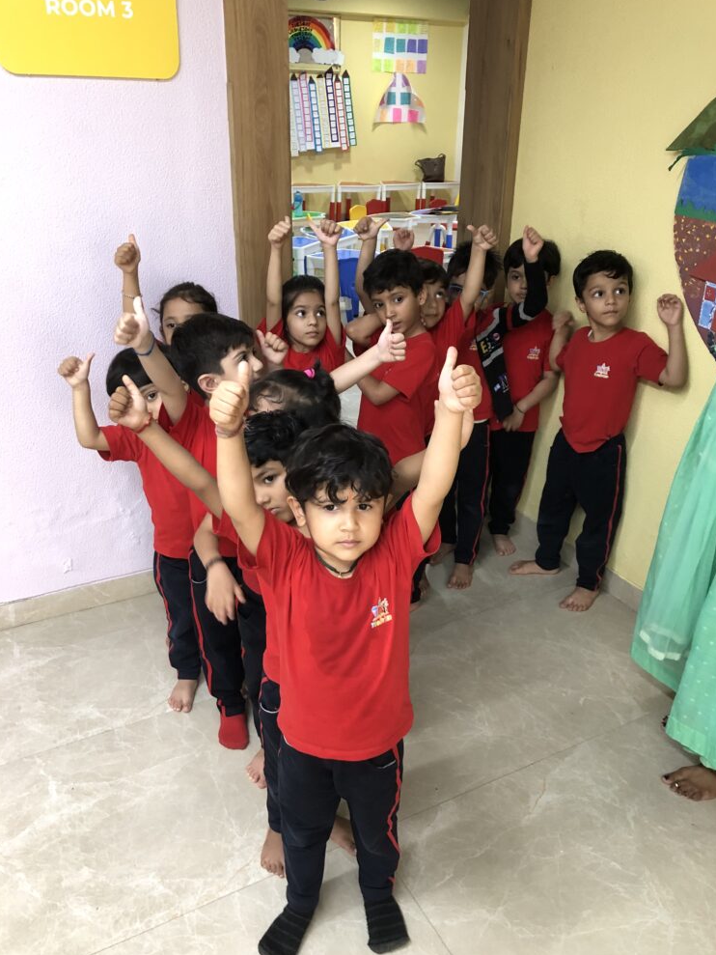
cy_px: 488
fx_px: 800
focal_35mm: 29
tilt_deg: -25.5
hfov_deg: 48.2
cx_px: 365
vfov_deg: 61.6
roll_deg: -1.2
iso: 200
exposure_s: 1/50
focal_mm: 4
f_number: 1.8
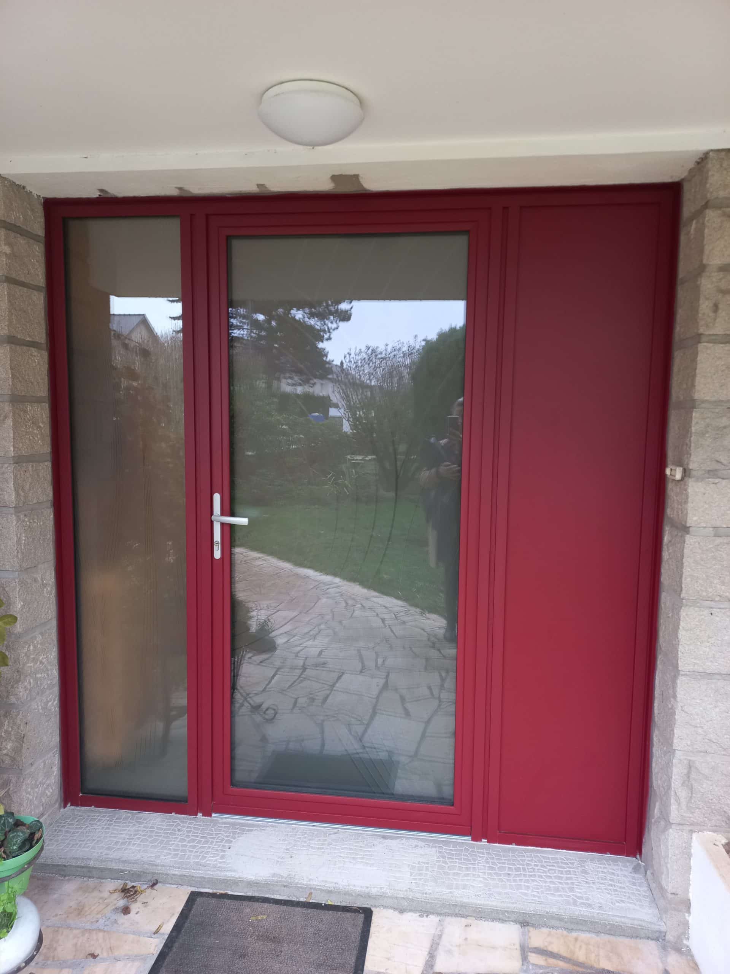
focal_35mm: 25
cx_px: 365
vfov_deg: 69.4
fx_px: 703
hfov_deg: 54.9
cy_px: 487
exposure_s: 1/33.3
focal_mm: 4.6
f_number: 1.8
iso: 200
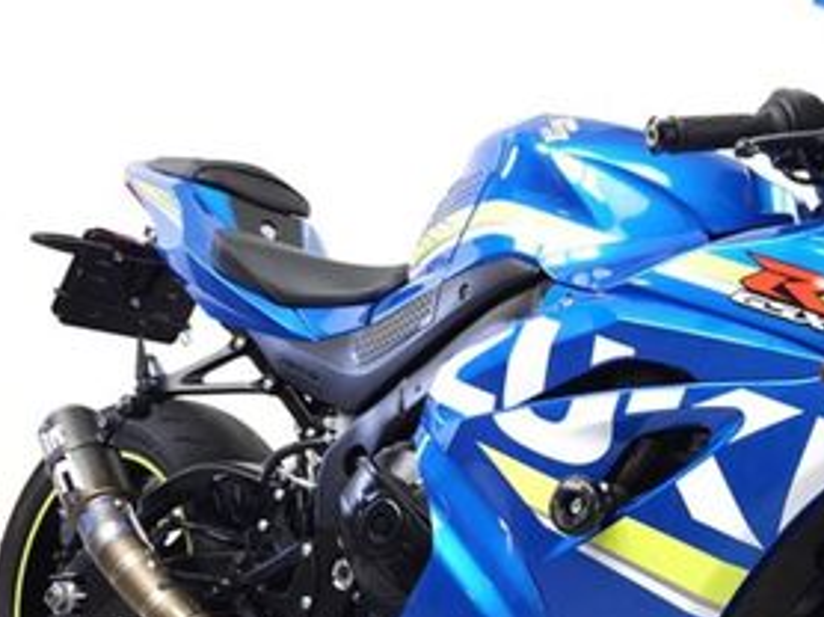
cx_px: 640
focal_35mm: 53
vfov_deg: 27.2
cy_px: 448
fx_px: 1261
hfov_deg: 35.2
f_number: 1.8
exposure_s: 1/30
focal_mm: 5.4
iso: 100
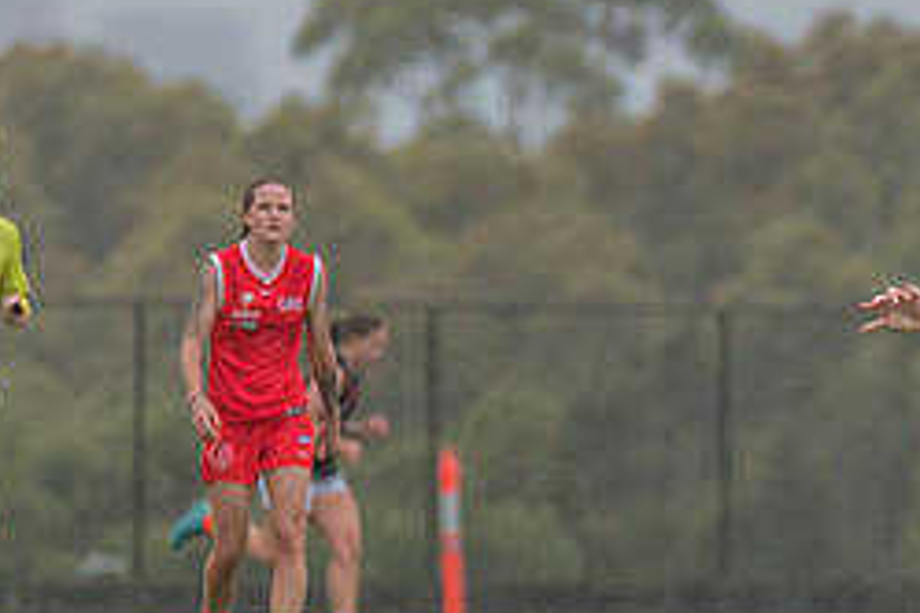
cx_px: 973
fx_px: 28543
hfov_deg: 1.8
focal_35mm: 1117
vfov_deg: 1.2
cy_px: 324
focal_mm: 380
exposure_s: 1/1600
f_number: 6
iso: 640
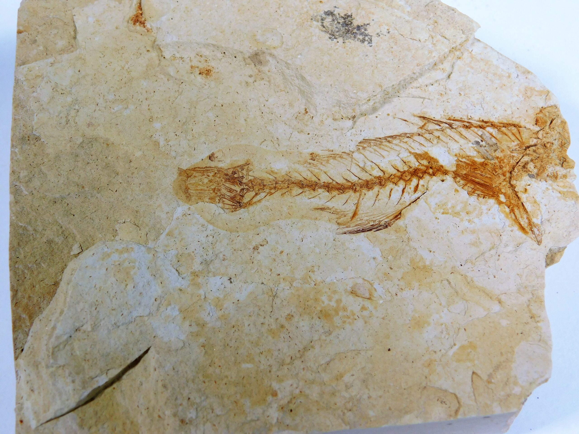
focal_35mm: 51
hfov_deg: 37.5
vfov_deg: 28.6
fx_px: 853
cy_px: 217
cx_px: 290
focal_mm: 9
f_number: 3.8
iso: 125
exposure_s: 1/200
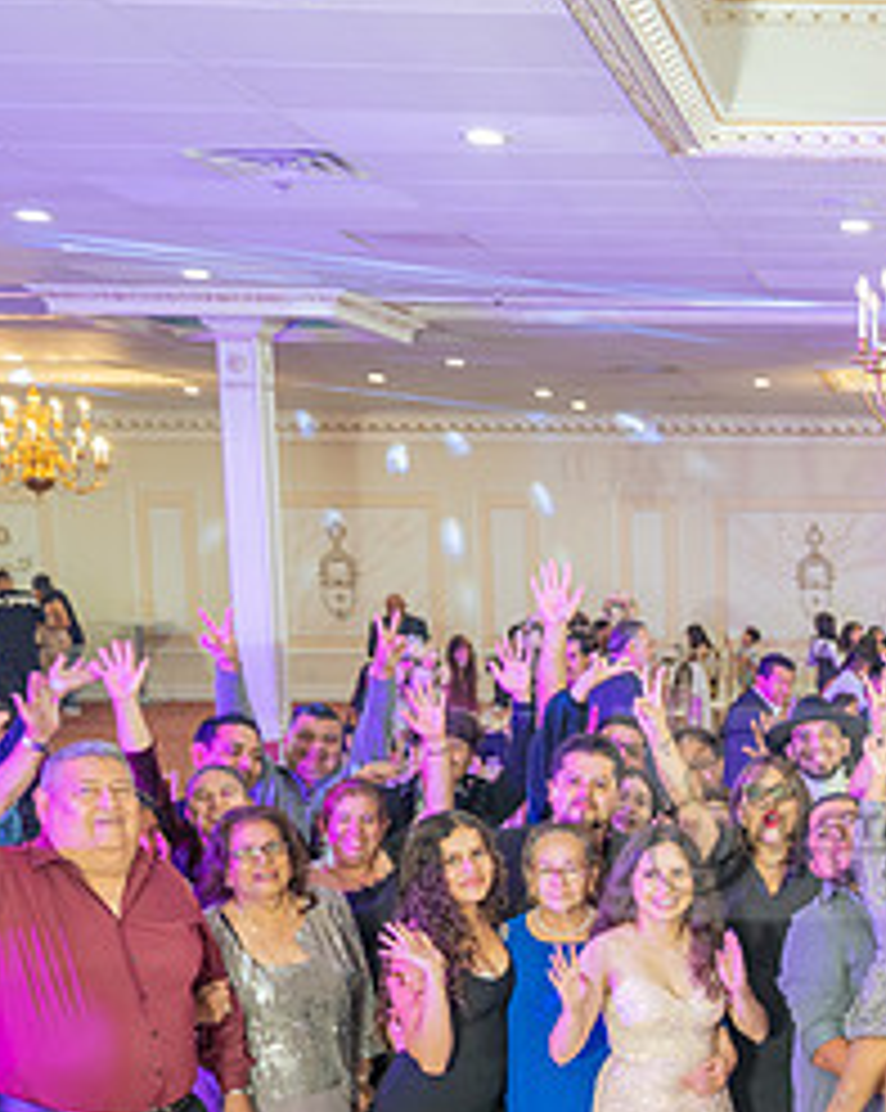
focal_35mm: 53
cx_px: 1003
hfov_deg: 26.1
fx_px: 1740
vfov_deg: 34.8
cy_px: 813
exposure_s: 1/80
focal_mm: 24
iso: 640
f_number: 2.8
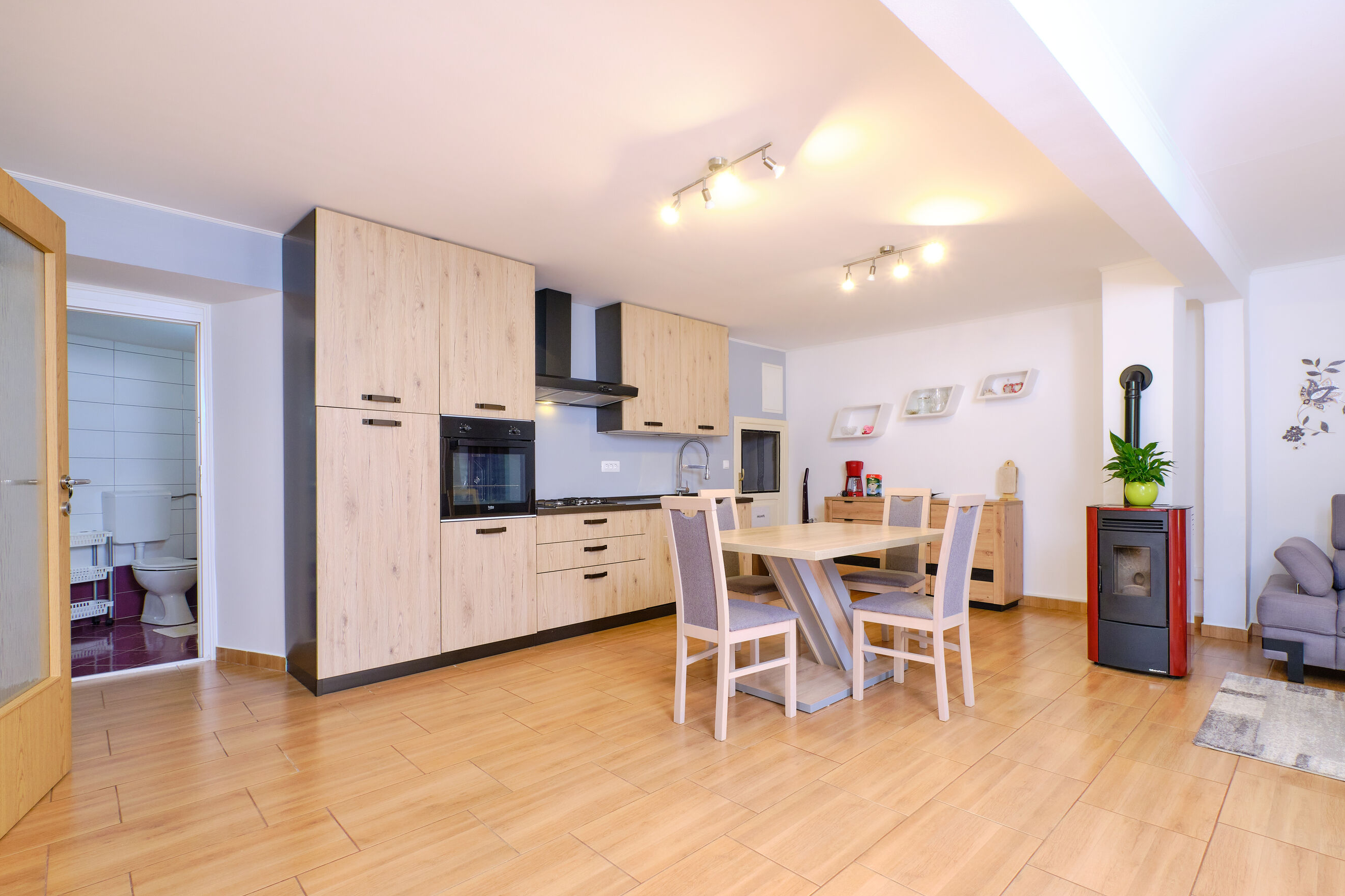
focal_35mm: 16
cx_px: 703
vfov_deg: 73.7
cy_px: 477
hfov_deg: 96.7
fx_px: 598
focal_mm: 10
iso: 320
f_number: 9
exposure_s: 1/15
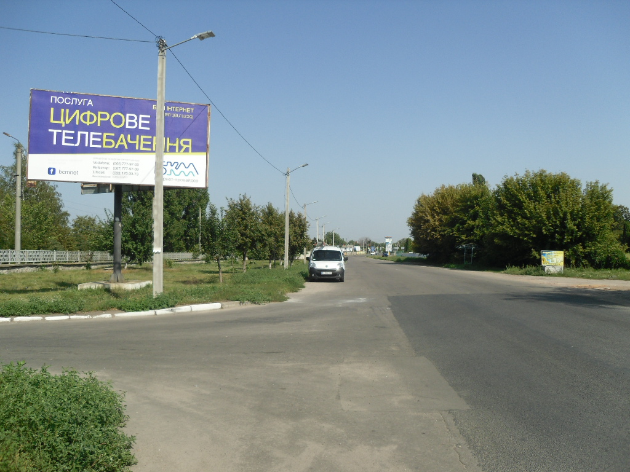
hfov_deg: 54.0
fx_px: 619
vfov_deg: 41.8
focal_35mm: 34
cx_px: 315
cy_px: 236
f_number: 8.1
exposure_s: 1/215
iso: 80
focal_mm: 6
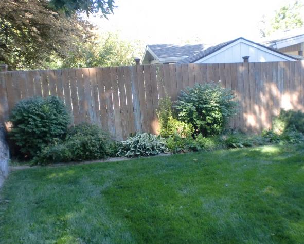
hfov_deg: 49.1
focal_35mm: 37
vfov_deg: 40.1
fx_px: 333
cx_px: 156
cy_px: 121
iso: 250
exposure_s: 1/250
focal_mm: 6.3
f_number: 3.1
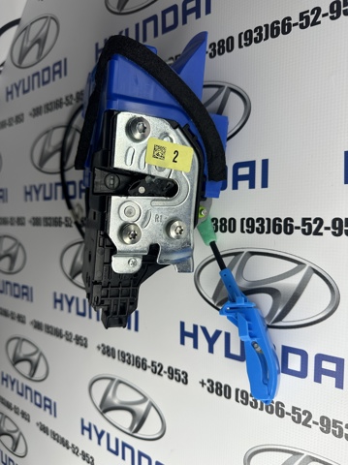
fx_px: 322
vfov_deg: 71.7
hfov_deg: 56.7
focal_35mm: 24
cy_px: 232
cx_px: 174
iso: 80
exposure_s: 1/604
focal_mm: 6.86
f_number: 1.78
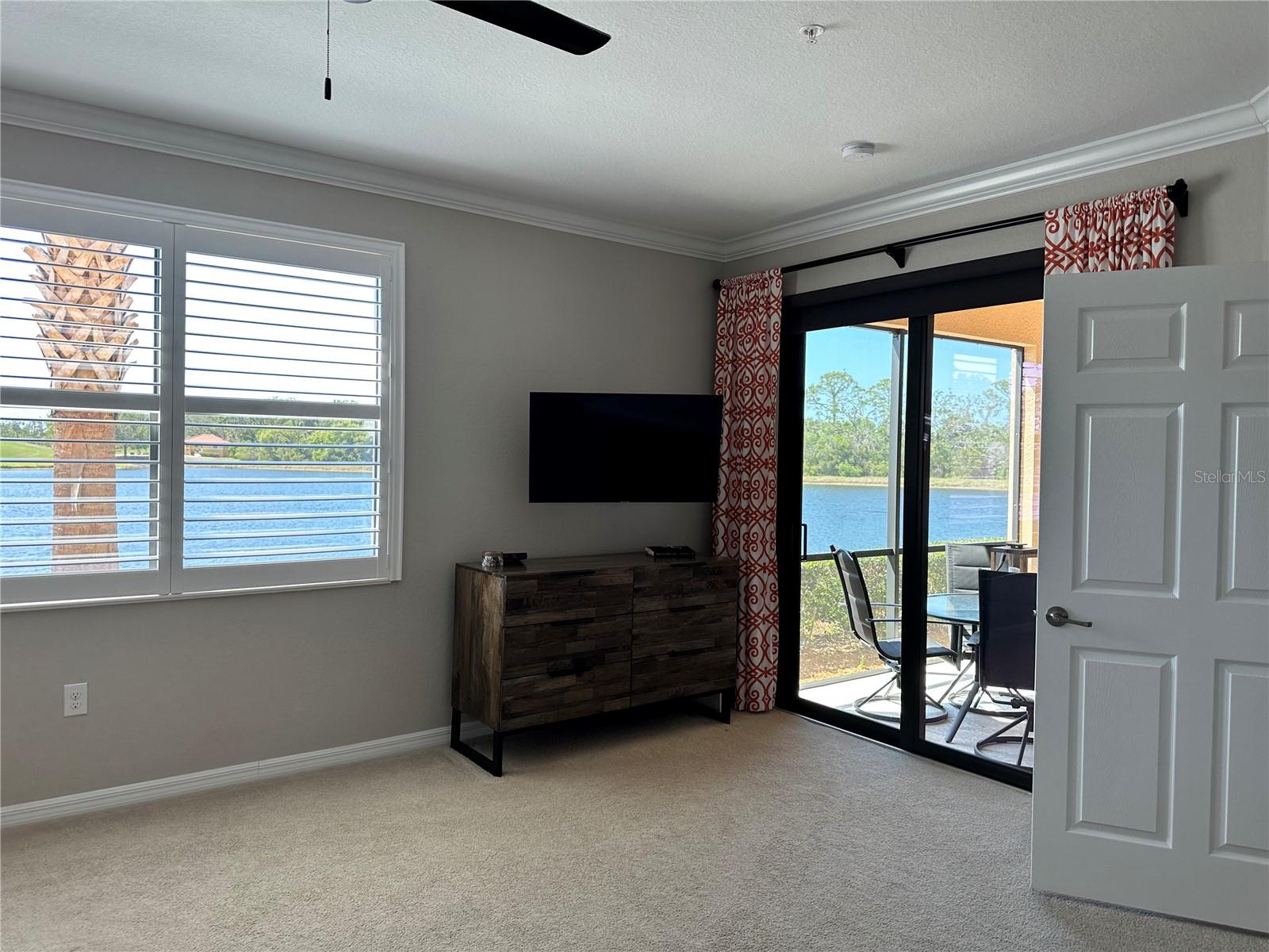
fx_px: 880
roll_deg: -1.0
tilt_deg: -0.9
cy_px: 476
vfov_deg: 56.8
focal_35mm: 24
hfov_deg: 71.6
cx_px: 634
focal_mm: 6.86
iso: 80
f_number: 1.78
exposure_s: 1/278
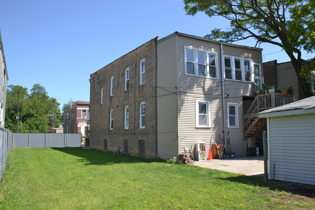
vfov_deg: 34.2
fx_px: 341
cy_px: 105
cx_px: 158
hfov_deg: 49.6
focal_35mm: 39
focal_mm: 26
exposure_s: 1/400
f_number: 4.2
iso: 100
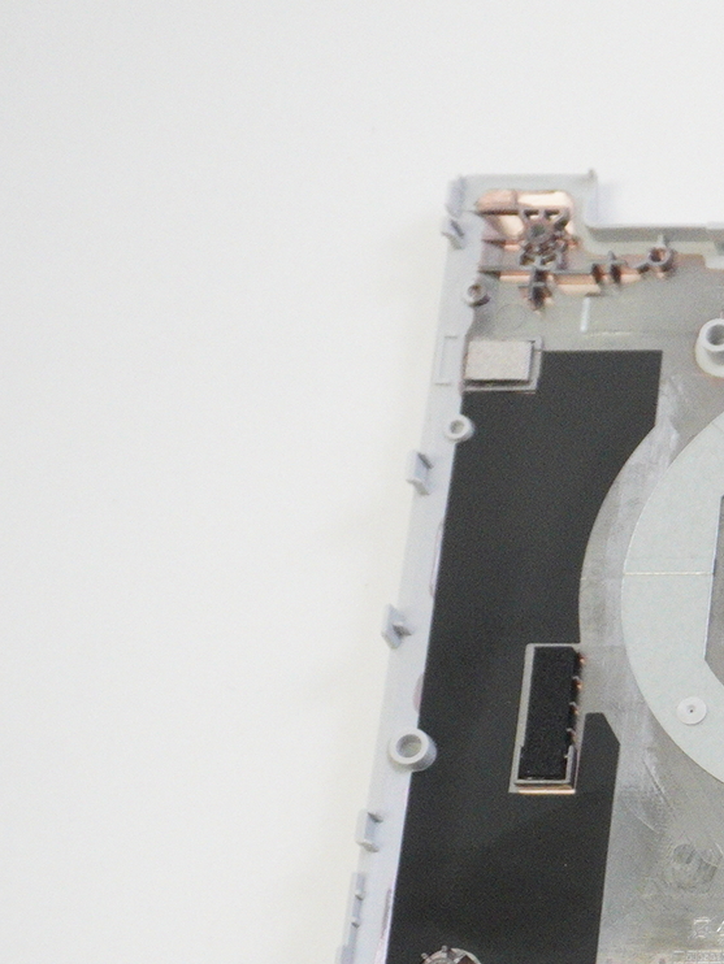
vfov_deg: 17.2
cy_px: 963
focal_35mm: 112
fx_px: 3111
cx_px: 1586
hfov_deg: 11.5
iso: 2500
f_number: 5.6
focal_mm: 23
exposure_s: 1/125
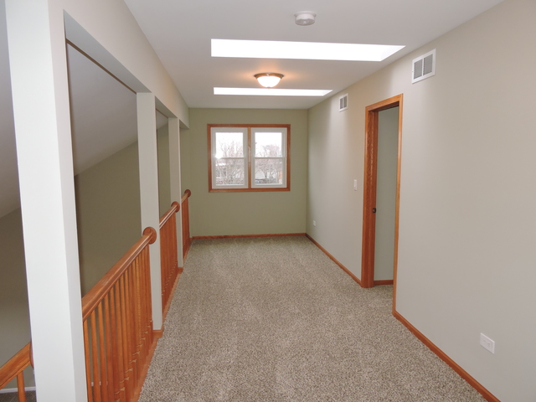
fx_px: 372
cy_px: 201
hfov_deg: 71.6
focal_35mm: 24
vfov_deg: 56.8
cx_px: 268
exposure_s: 1/30
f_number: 3.3
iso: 180
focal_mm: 4.3
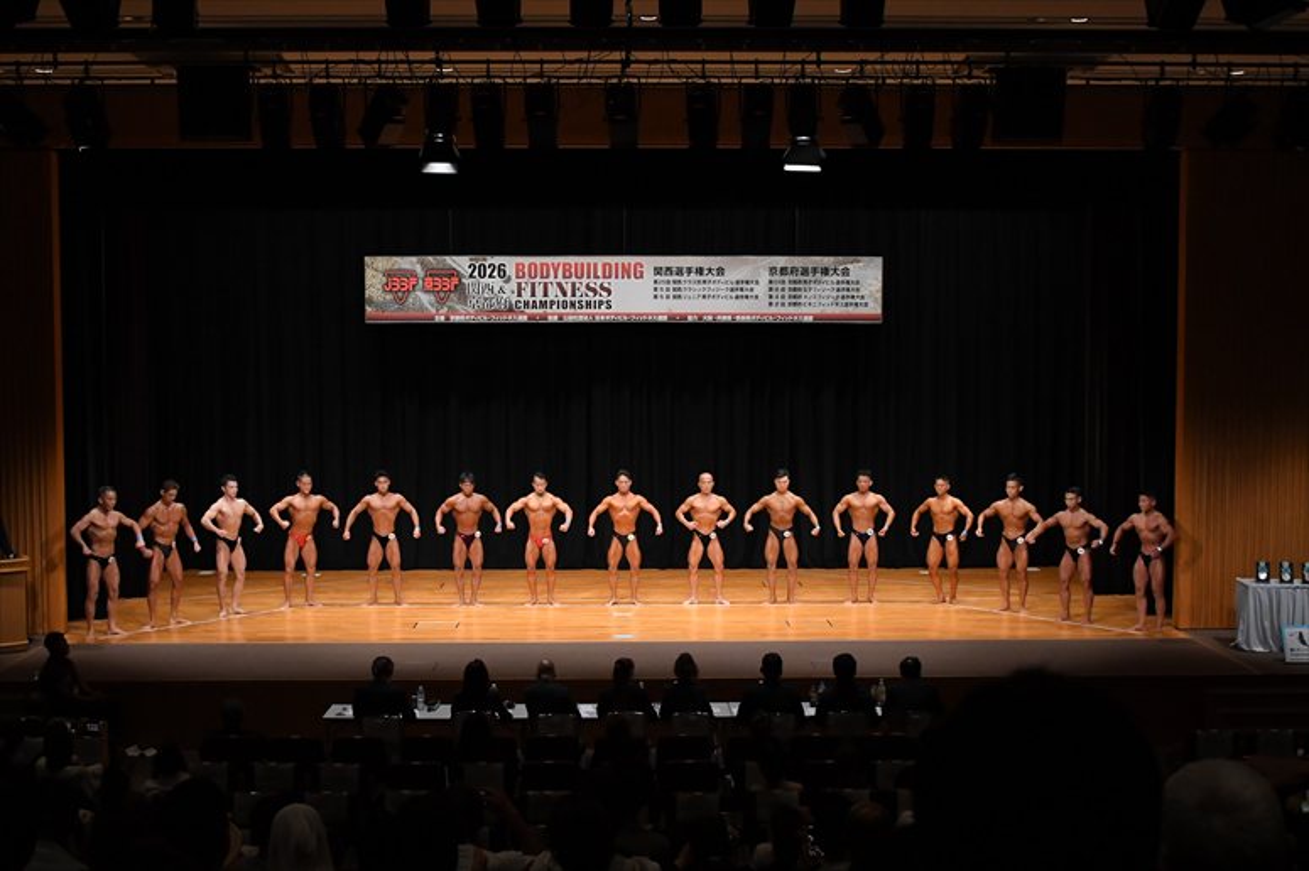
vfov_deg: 26.5
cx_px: 654
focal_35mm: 51
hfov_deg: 38.9
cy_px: 436
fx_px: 1854
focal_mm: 34
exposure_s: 1/400
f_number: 5.6
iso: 3200
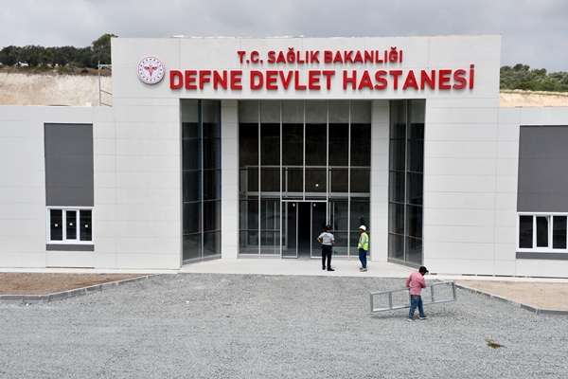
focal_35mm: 52
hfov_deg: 38.2
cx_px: 284
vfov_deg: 26.0
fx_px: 820
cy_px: 190
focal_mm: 35
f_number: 10
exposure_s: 1/400
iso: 100
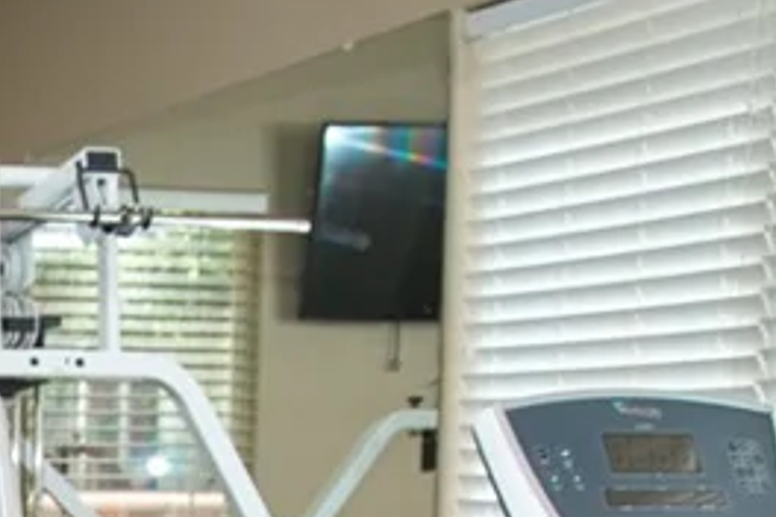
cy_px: 824
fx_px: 2005
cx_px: -376
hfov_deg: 19.3
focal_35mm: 93
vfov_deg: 13.6
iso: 1600
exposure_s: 1/160
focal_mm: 24
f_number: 5.6
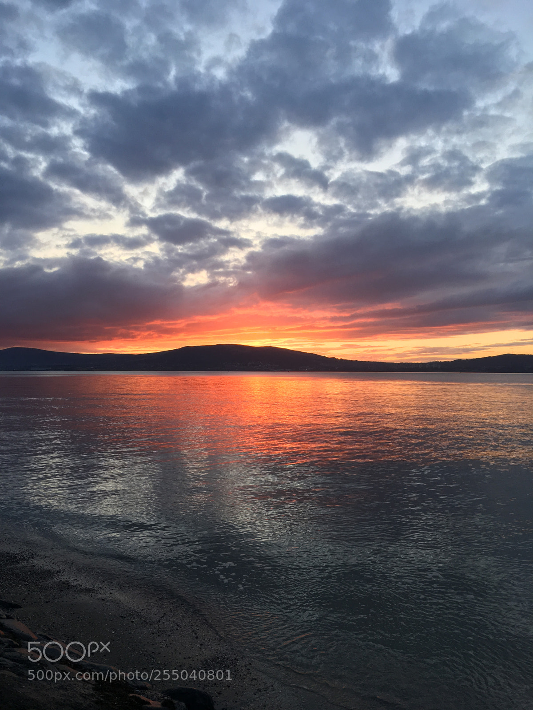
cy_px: 355
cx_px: 266
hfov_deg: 48.2
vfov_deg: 61.7
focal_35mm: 29
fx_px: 595
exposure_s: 1/100
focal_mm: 4.15
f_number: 2.2
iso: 32
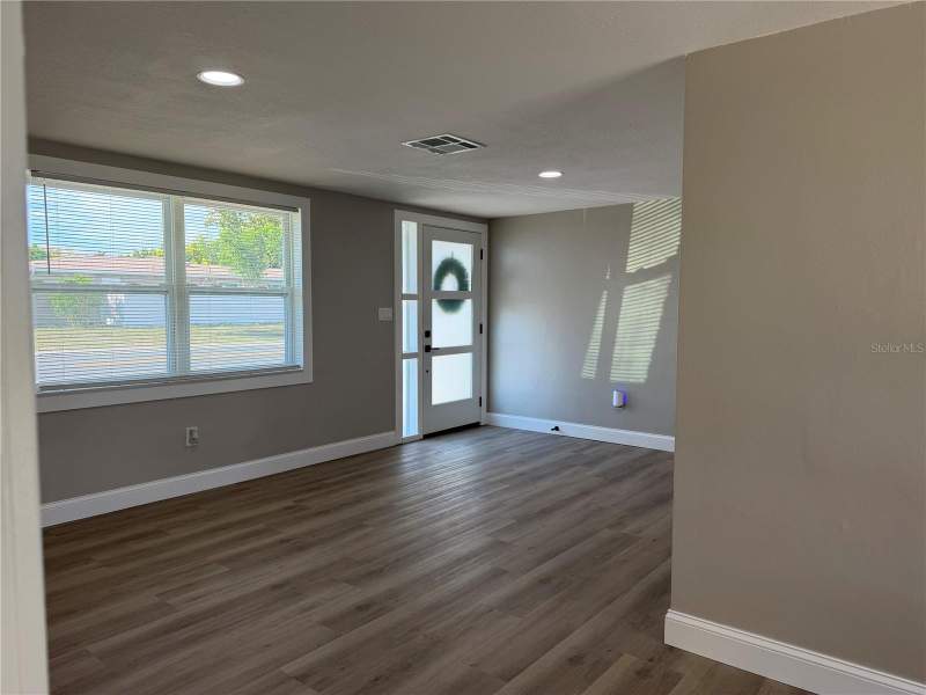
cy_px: 348
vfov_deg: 56.8
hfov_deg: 71.6
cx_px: 463
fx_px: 642
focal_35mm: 24
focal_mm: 6.76
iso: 80
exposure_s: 1/237
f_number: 1.78
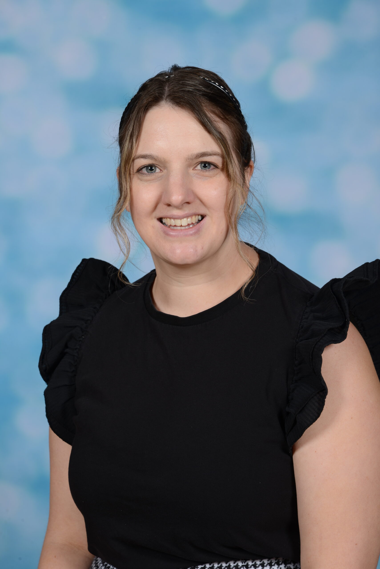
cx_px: 190
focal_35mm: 120
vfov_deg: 17.1
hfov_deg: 11.4
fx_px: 1898
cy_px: 284
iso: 100
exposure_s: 1/160
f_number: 11
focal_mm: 120
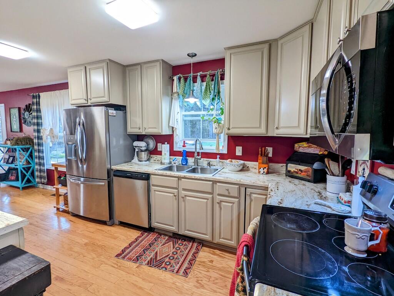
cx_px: 197
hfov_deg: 94.4
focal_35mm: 16
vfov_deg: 78.2
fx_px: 182
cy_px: 148
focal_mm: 2.35
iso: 58
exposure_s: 1/30
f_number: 2.2
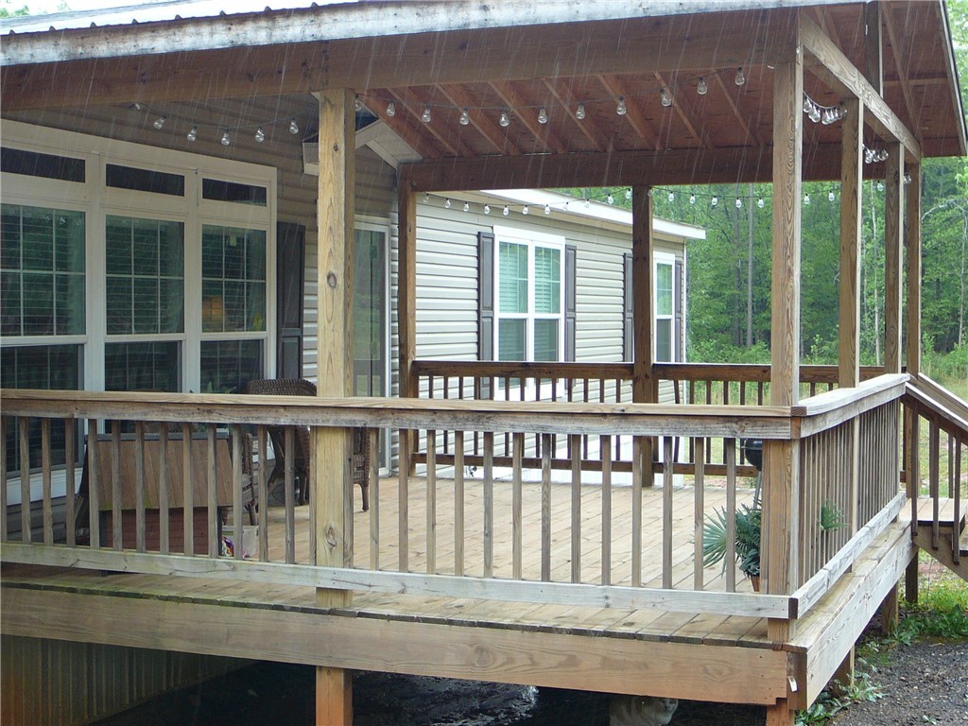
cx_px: 484
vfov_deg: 26.6
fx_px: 1538
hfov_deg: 34.9
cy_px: 363
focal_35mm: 55
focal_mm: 8.2
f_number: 3.5
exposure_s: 1/50
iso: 100
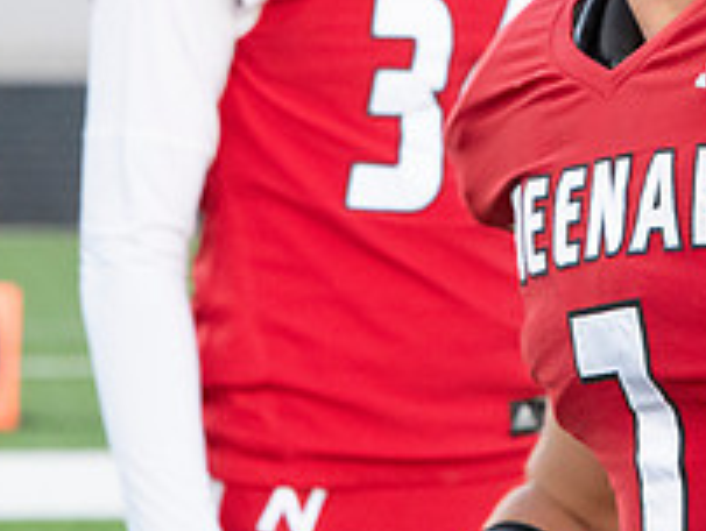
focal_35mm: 551
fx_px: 11251
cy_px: -82
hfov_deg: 3.6
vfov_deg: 2.7
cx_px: 654
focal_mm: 200
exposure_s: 1/320
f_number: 9
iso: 8000
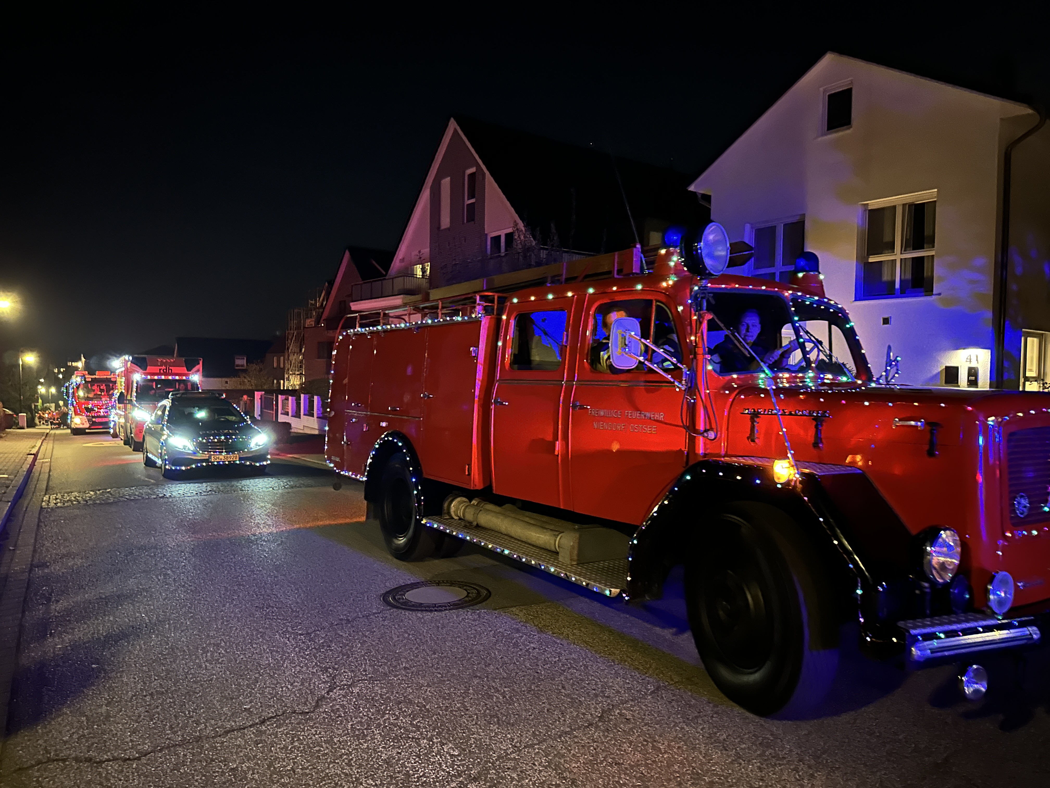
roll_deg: -1.5
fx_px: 728
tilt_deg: -3.5
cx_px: 525
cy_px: 394
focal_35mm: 24
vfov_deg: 56.8
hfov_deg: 71.6
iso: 3200
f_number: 1.78
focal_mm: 6.86
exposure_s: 1/14
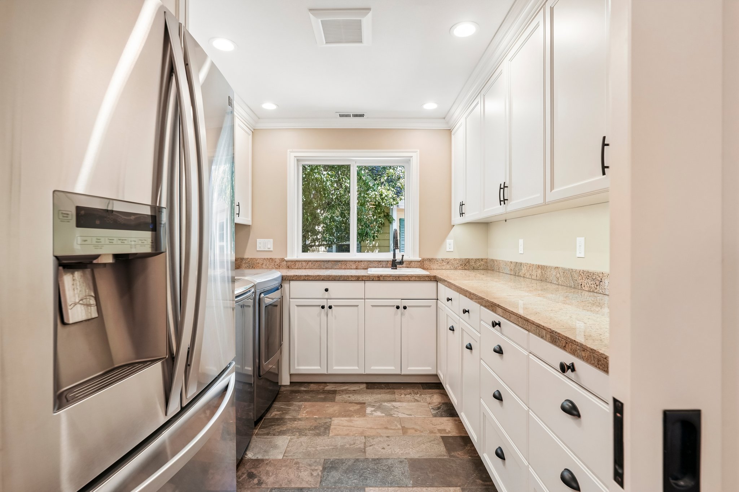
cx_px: 370
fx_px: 369
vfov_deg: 67.4
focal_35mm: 18
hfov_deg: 90.0
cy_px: 246
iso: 400
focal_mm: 18
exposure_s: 1/20
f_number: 8
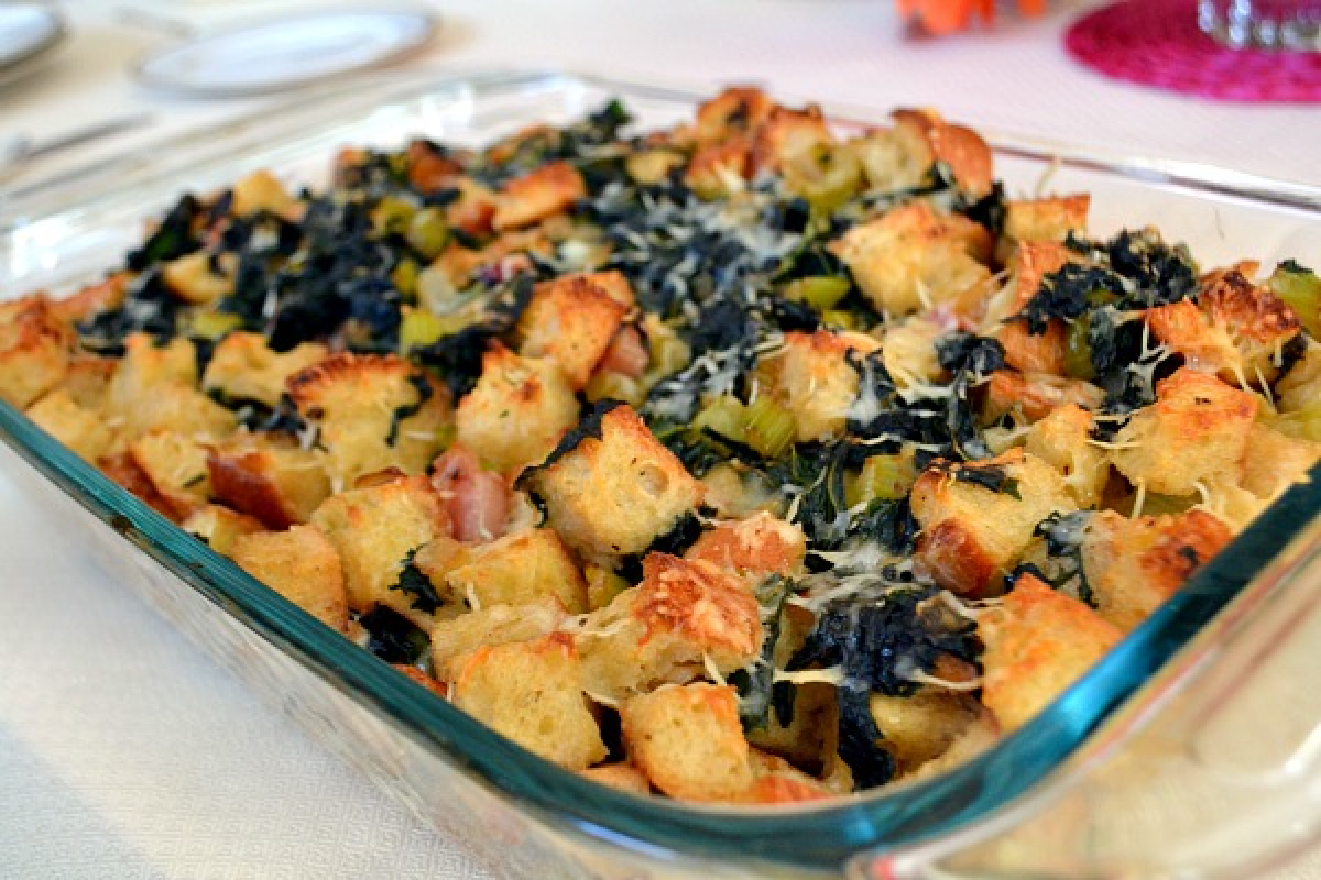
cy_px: 440
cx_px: 660
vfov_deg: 34.2
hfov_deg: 49.6
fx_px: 1431
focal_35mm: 39
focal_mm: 26
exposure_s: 1/60
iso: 1800
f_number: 4.2
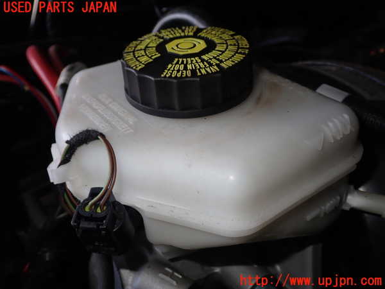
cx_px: 192
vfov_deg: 37.7
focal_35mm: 38
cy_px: 144
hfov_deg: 49.0
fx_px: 423
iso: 160
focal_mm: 6.83
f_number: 8
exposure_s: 1/40
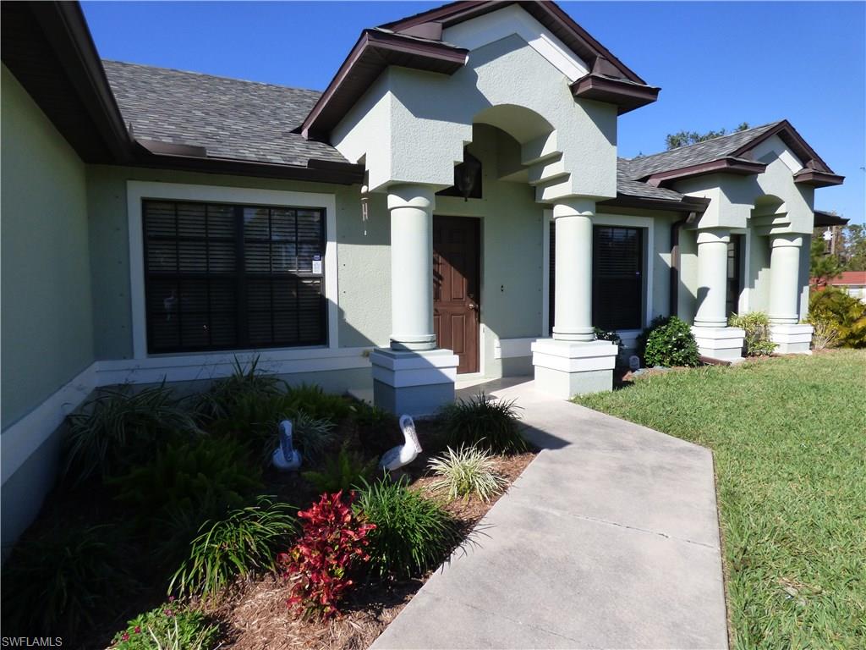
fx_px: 500
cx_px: 433
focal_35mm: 20
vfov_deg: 66.0
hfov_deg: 81.7
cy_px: 325
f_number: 2.8
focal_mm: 3.58
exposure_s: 1/2000
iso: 160
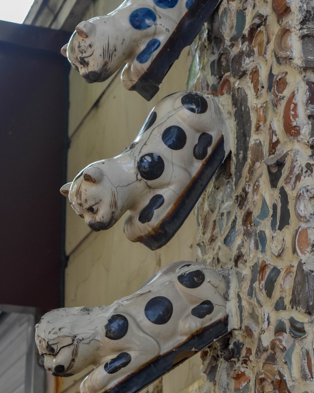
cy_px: 187
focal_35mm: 100
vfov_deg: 19.3
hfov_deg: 15.5
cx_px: 159
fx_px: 1157
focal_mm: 55
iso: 1000
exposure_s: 1/500
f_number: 5.6
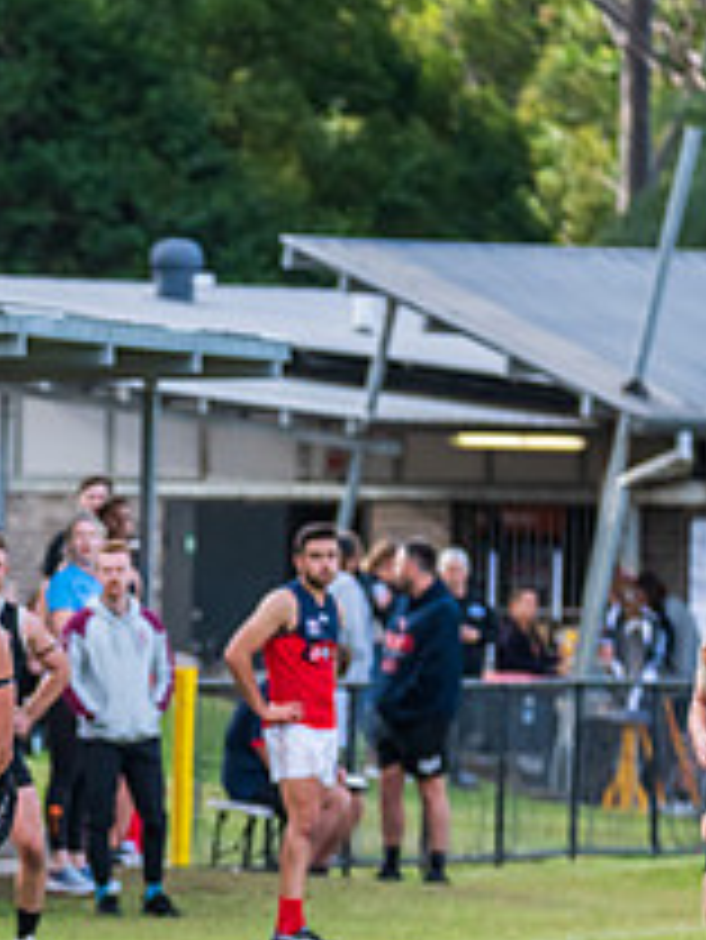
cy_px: 825
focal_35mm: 641
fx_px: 17413
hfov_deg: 2.3
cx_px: 36
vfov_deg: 3.1
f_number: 5.3
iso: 1000
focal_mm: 240
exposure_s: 1/1250
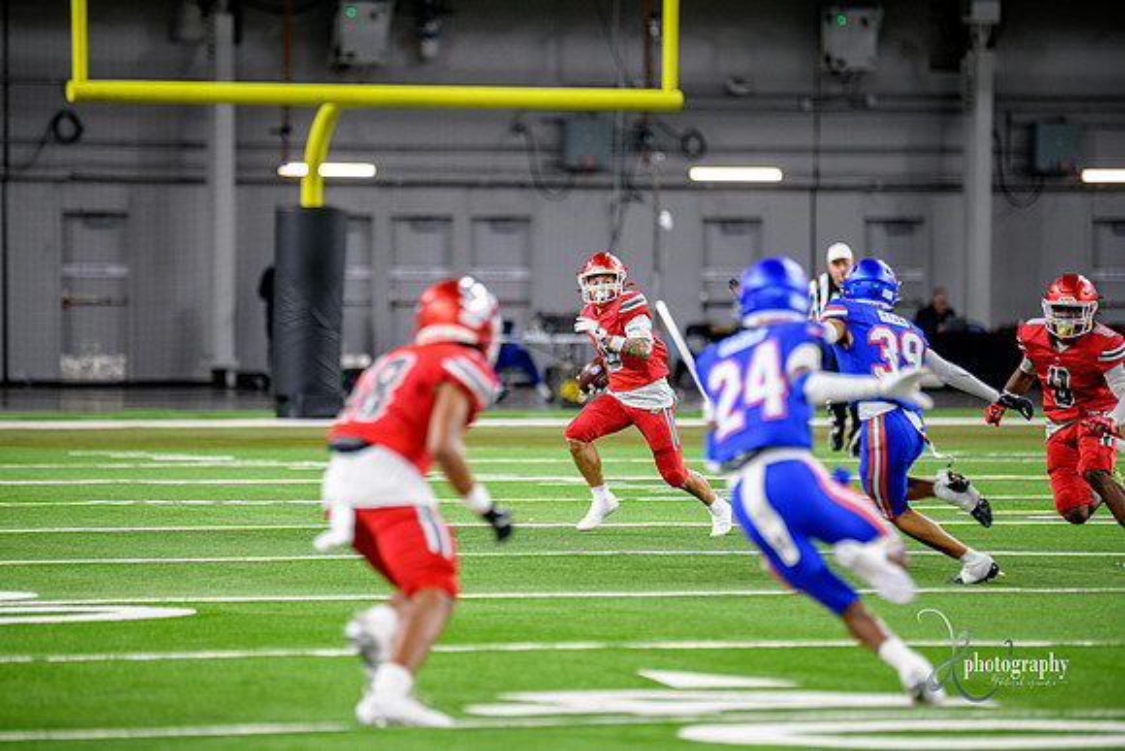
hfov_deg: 7.6
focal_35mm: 270
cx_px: 562
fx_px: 8439
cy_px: 376
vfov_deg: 5.1
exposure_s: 1/400
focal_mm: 270
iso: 1000
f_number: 2.8
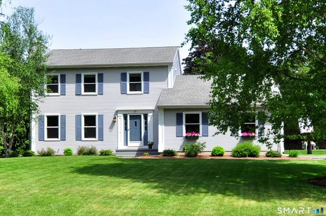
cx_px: 163
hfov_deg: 62.0
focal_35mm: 30
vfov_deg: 43.5
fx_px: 271
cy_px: 108
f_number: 8
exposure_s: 1/320
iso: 250
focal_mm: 20
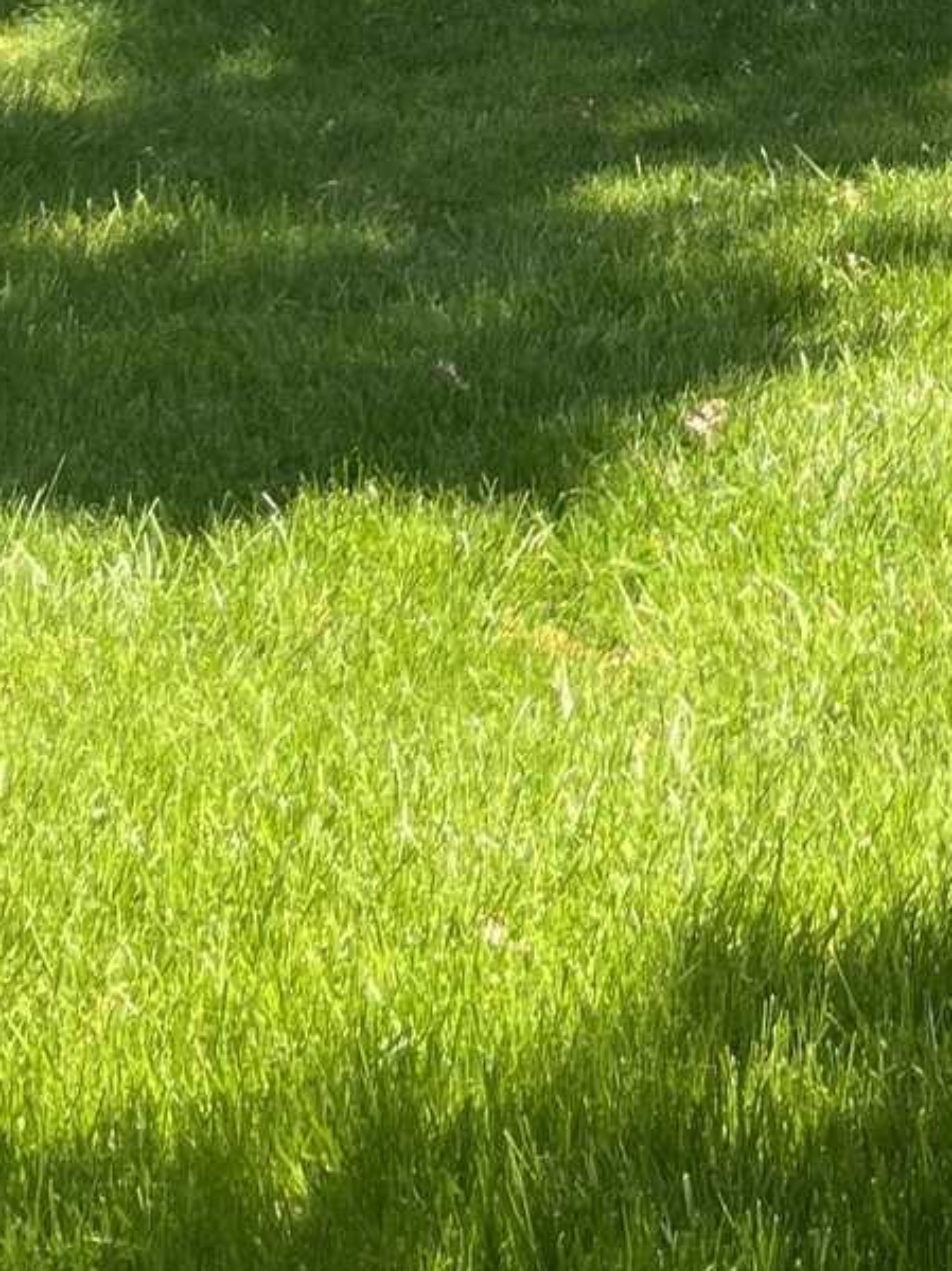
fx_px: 3668
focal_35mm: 100
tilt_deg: +1.6
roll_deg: +0.7
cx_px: 1686
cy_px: -823
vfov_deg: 17.1
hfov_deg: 13.4
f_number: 1.6
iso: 50
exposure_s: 1/631
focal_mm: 5.1
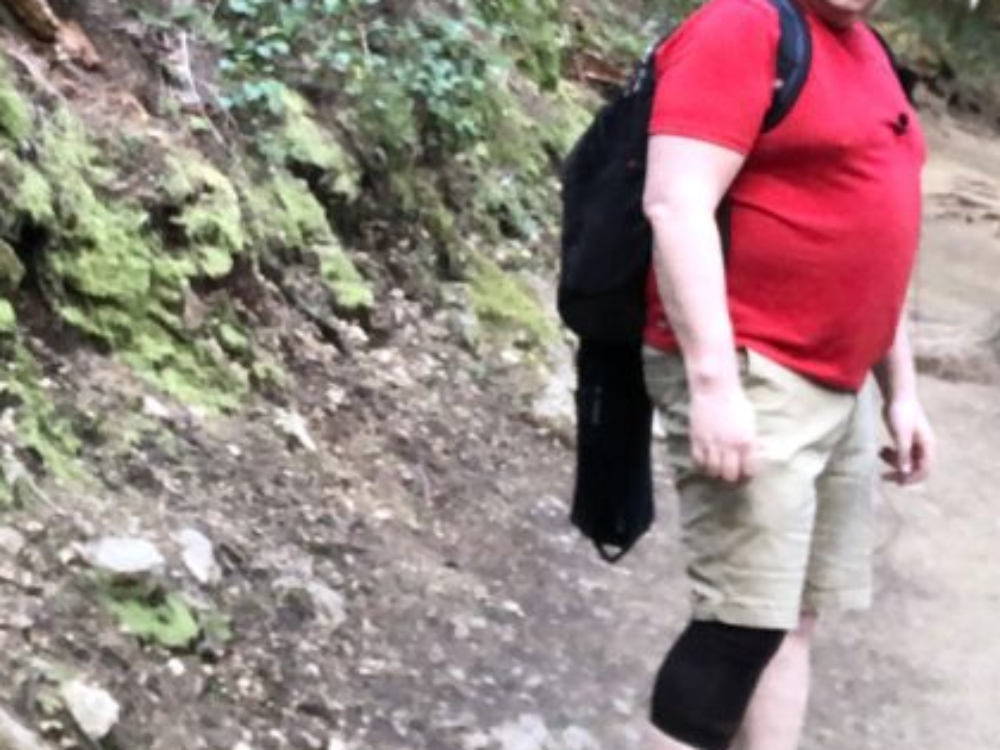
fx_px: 2253
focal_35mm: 78
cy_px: 137
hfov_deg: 25.0
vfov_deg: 18.7
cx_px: 398
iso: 200
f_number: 2.2
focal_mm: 2.87
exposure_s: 1/60
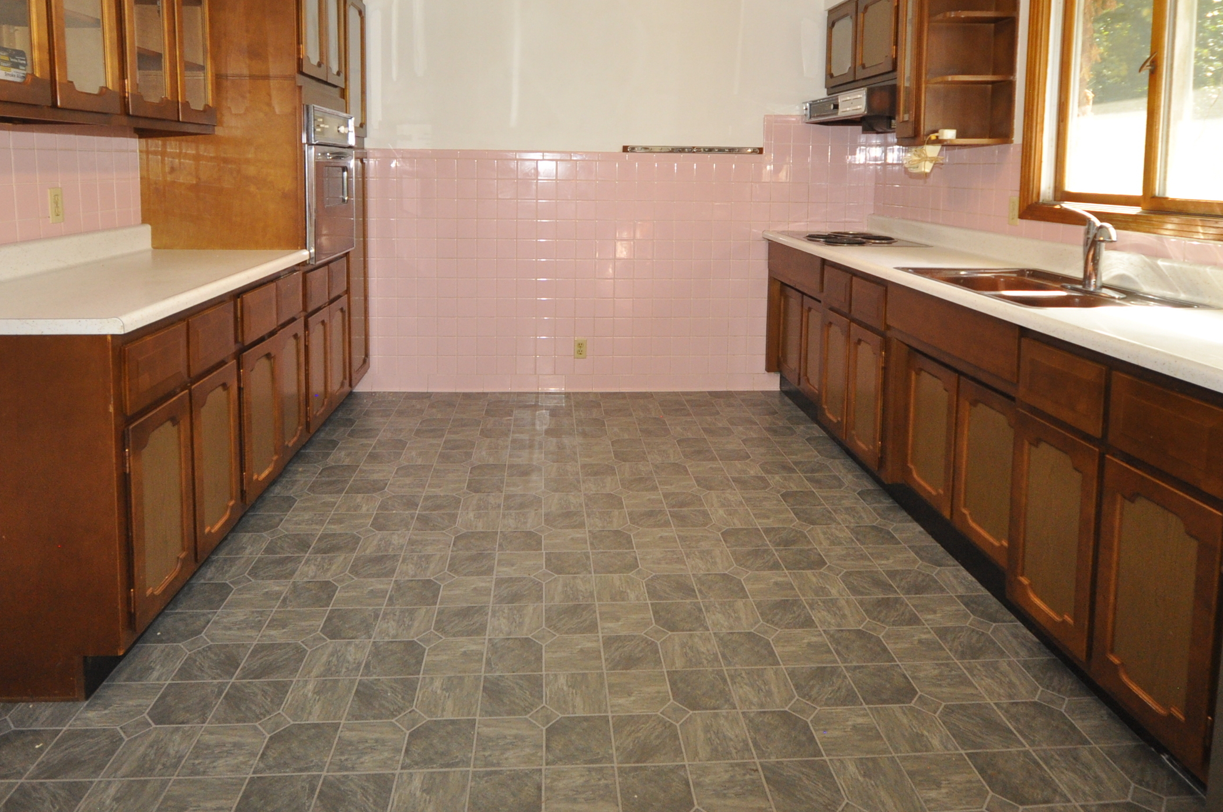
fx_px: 746
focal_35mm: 22
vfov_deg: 55.0
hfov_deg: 78.6
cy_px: 228
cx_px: 587
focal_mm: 10
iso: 800
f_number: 4
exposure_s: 1/60
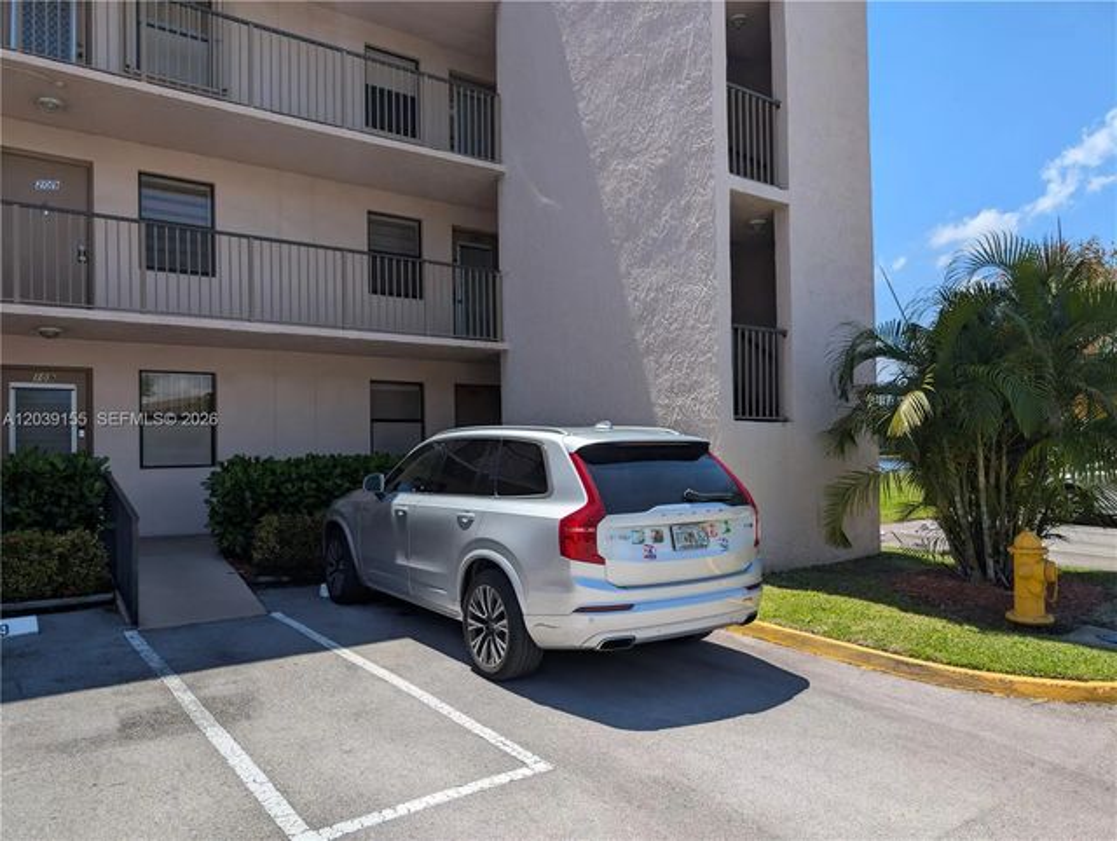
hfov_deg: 71.5
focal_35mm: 24
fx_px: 776
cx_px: 558
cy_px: 420
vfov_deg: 56.9
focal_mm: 6.9
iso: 20
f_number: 1.68
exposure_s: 1/1196
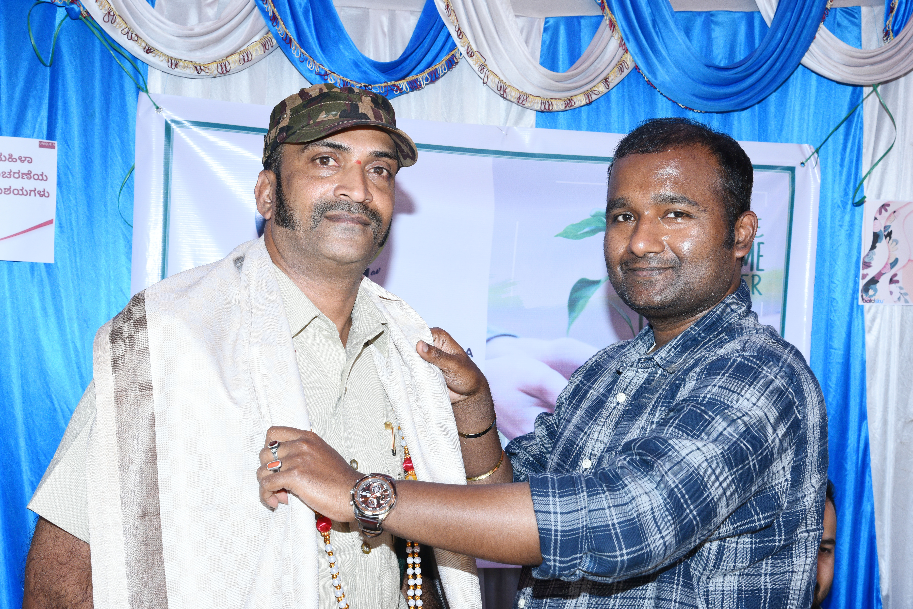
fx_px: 1395
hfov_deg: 36.2
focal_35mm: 55
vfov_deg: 24.6
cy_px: 304
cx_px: 456
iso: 500
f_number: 9
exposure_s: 1/125
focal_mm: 55
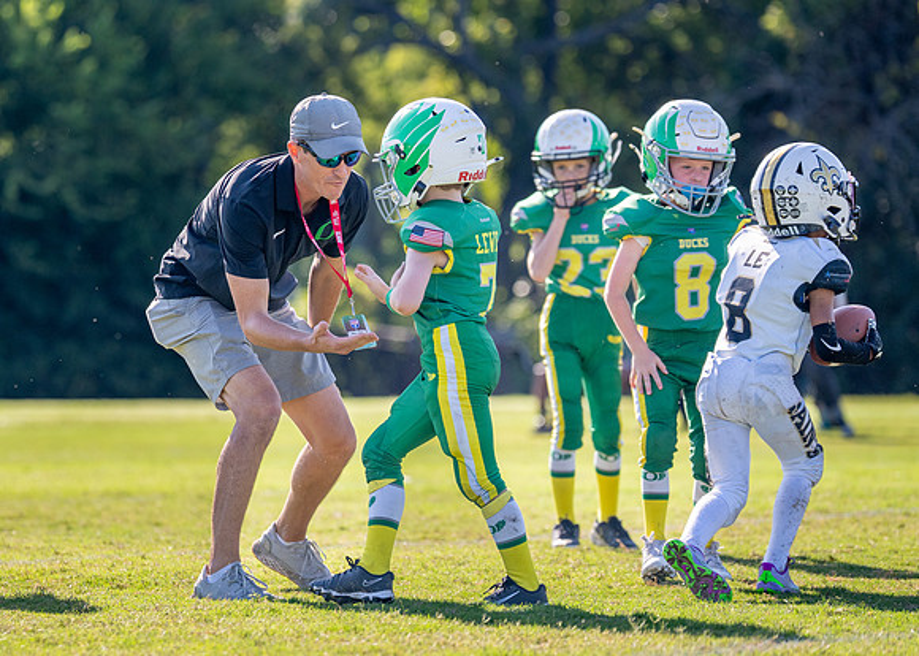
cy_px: 337
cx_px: 331
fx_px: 5541
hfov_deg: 9.5
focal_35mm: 212
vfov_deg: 6.8
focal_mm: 140
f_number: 2.8
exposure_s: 1/2500
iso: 250
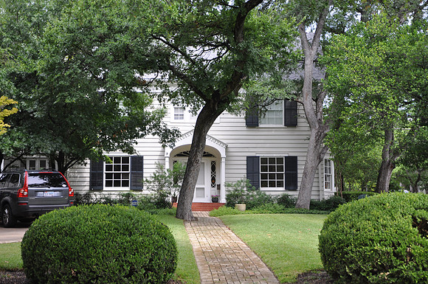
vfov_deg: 20.1
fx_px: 801
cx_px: 214
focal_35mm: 68
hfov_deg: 29.9
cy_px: 142
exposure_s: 1/100
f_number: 5
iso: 400
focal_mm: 45
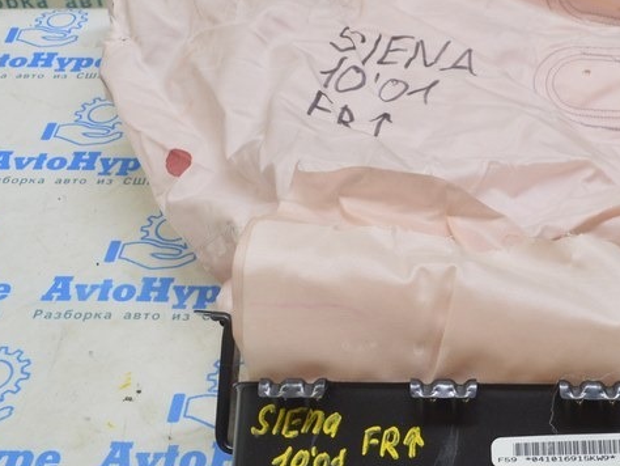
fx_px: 1004
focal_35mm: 56
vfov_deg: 26.0
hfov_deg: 33.8
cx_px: 445
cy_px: 168
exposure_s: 1/20
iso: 400
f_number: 5.6
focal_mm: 18
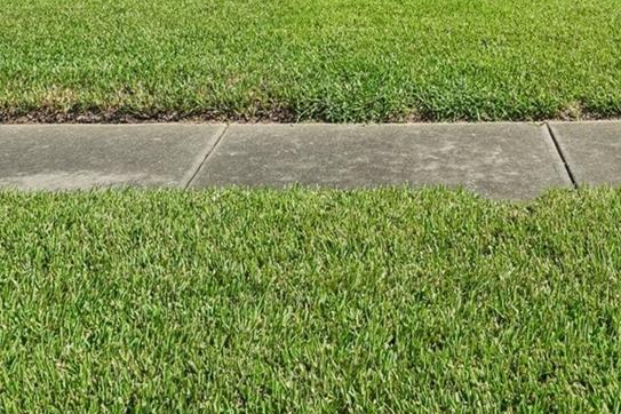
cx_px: 439
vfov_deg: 21.4
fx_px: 991
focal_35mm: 57
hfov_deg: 34.3
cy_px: -125
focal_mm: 13
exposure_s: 1/200
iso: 100
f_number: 8
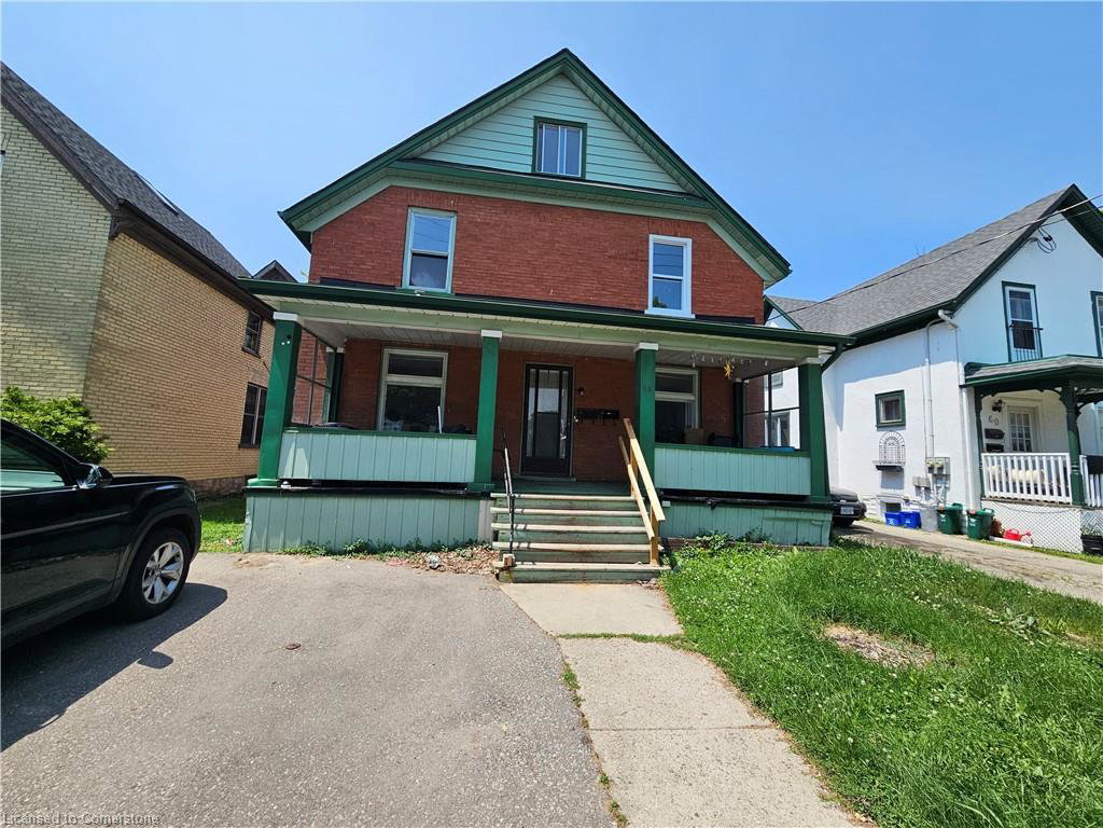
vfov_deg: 89.9
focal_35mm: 13
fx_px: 414
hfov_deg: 106.2
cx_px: 552
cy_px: 414
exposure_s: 1/1894
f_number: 2.2
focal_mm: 2.2
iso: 50
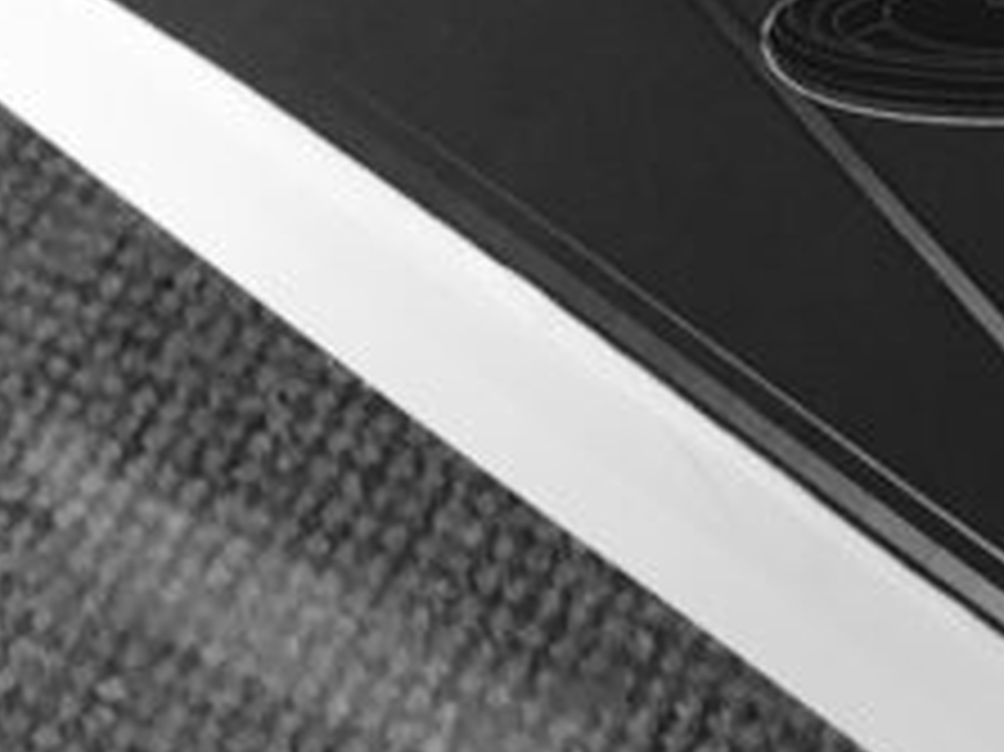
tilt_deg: -43.6
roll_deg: -1.0
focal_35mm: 133
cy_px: -486
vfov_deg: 10.6
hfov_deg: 14.8
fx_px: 3855
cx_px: 693
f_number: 2.2
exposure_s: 1/33
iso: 100
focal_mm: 4.15
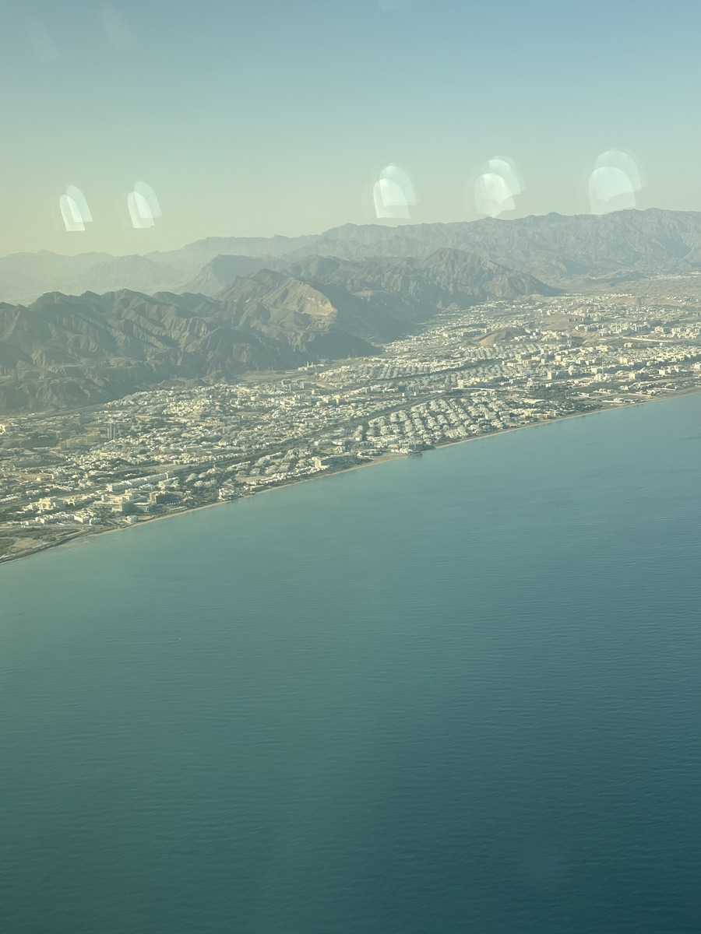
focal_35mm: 52
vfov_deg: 36.8
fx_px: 1404
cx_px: 350
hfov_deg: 28.0
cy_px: 467
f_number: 1.6
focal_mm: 5.96
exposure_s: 1/2141
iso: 50
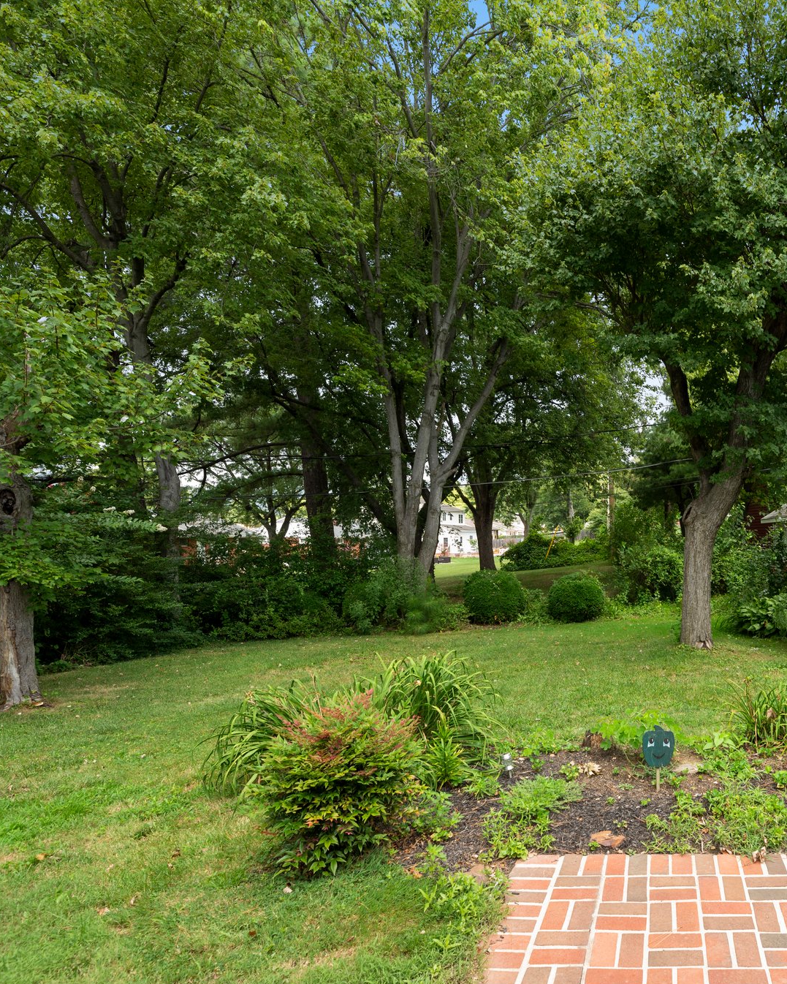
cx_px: 647
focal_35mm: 20
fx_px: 582
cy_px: 498
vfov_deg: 80.4
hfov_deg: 61.6
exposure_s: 1/80
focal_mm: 14
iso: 250
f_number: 8
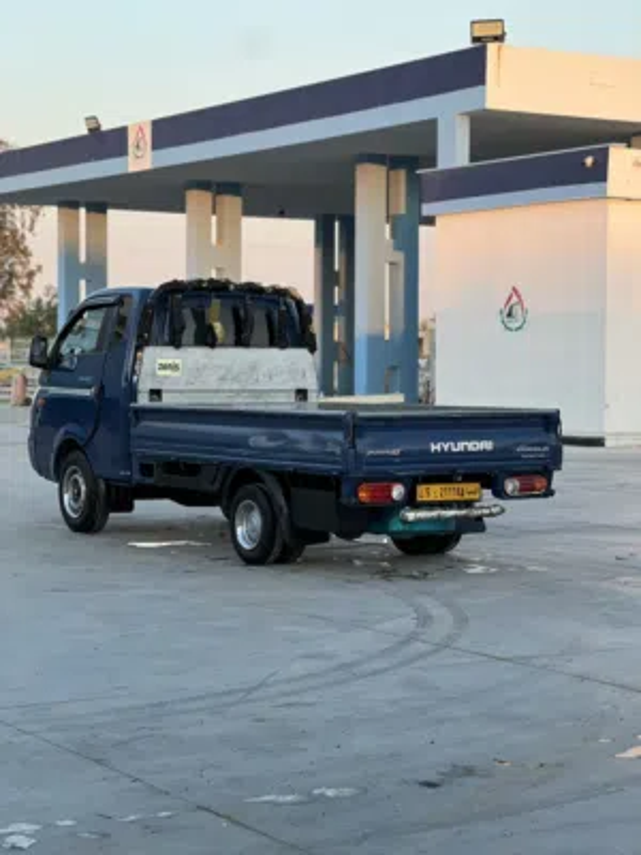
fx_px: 1901
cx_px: 320
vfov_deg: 25.3
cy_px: 428
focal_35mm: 77
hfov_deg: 19.1
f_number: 2.8
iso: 64
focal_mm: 9
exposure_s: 1/121
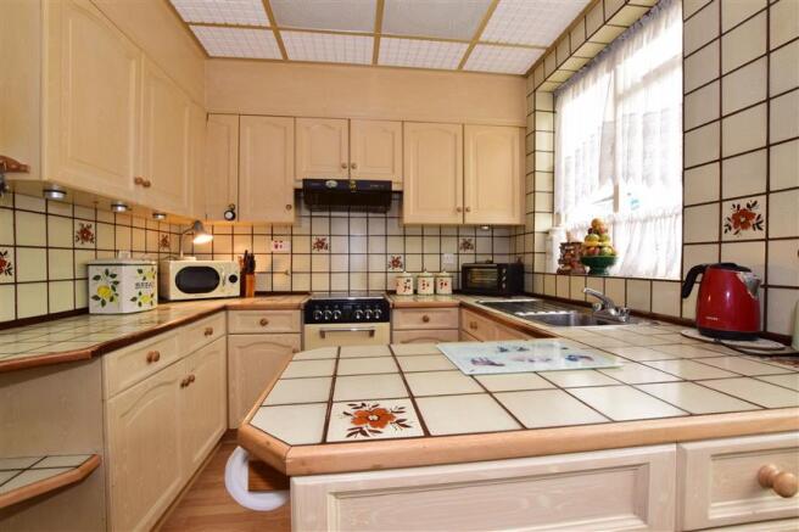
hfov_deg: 100.4
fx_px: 333
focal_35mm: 15
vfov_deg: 77.3
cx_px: 400
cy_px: 266
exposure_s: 1/5
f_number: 16
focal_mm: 10
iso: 400
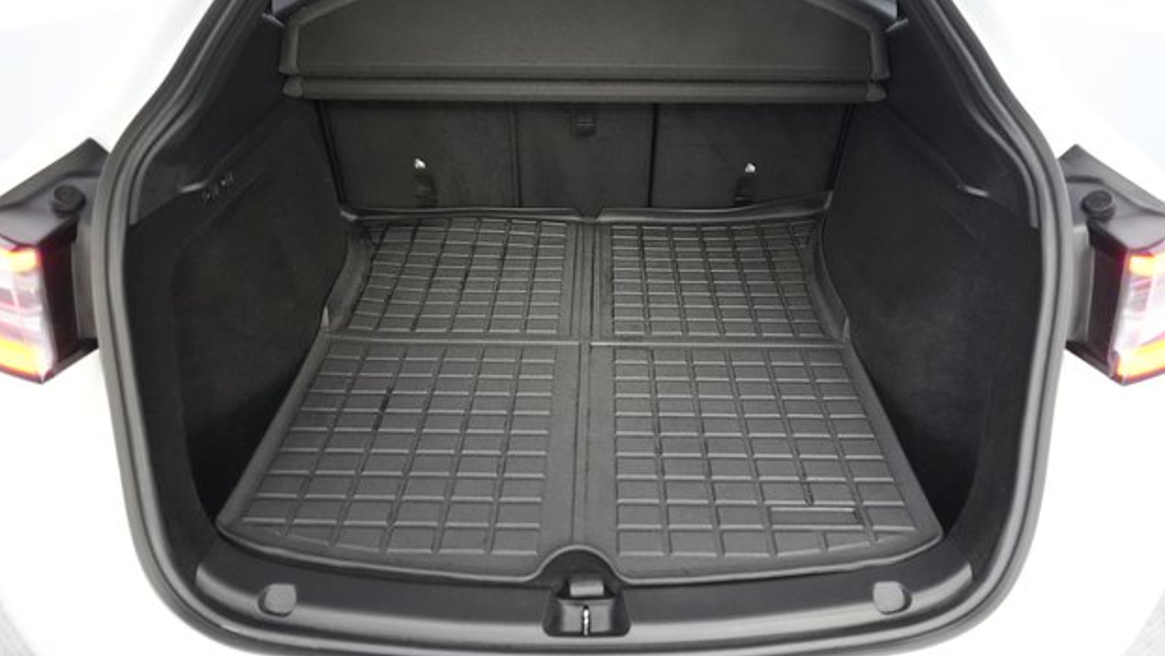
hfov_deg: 67.9
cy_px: 276
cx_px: 594
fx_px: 865
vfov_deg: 41.4
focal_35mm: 28
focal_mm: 26
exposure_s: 1/160
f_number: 2.8
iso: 10000
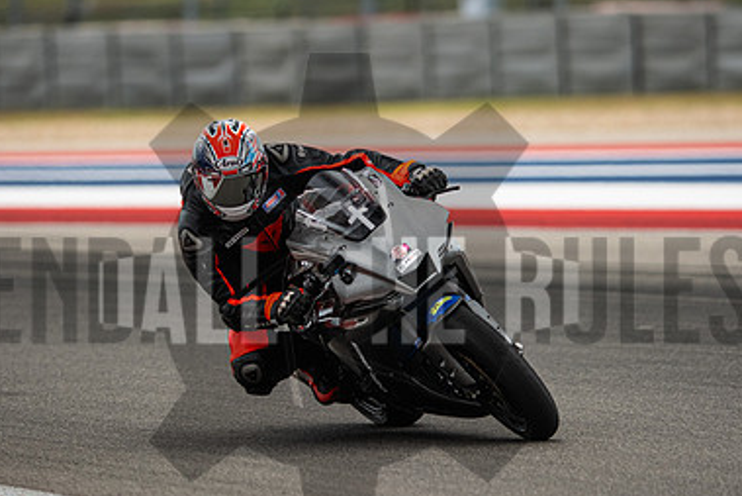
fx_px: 9464
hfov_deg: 4.5
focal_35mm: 459
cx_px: 339
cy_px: 293
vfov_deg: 3.0
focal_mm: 200
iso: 320
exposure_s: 1/4000
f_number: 2
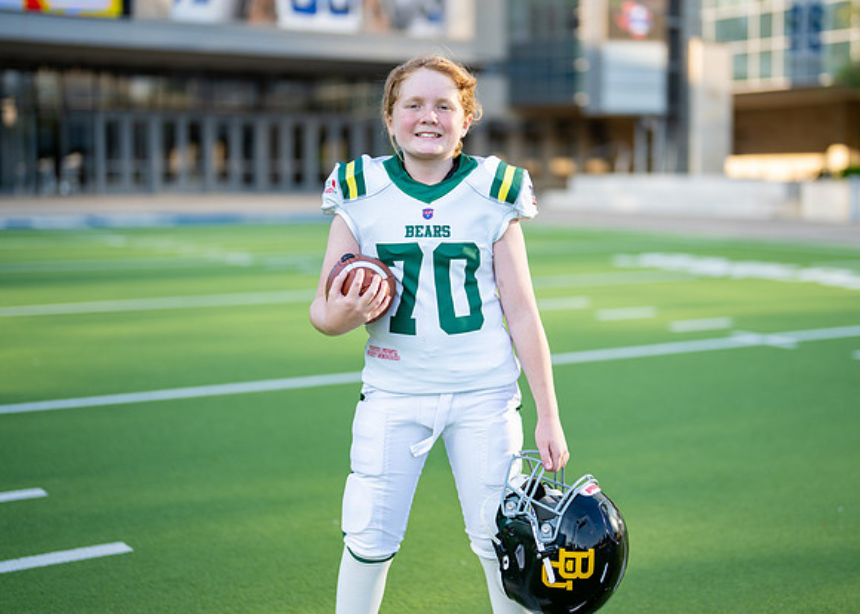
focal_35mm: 58
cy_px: 277
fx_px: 1423
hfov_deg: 33.6
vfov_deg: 24.3
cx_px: 486
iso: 100
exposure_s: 1/2000
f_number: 1.2
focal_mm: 50
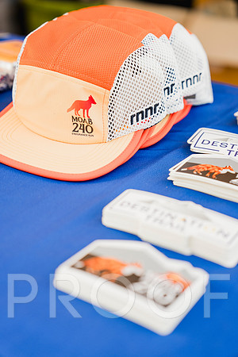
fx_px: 694
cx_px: 119
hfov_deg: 19.5
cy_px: 178
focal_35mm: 70
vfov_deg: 28.8
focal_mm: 70
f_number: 2.8
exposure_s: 1/200
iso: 200
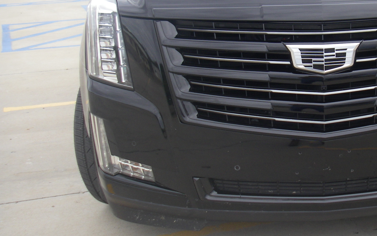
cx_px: 291
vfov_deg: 19.9
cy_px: 73
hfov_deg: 30.9
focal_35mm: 65
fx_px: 668
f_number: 3.3
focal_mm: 6.3
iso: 64
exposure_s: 1/200
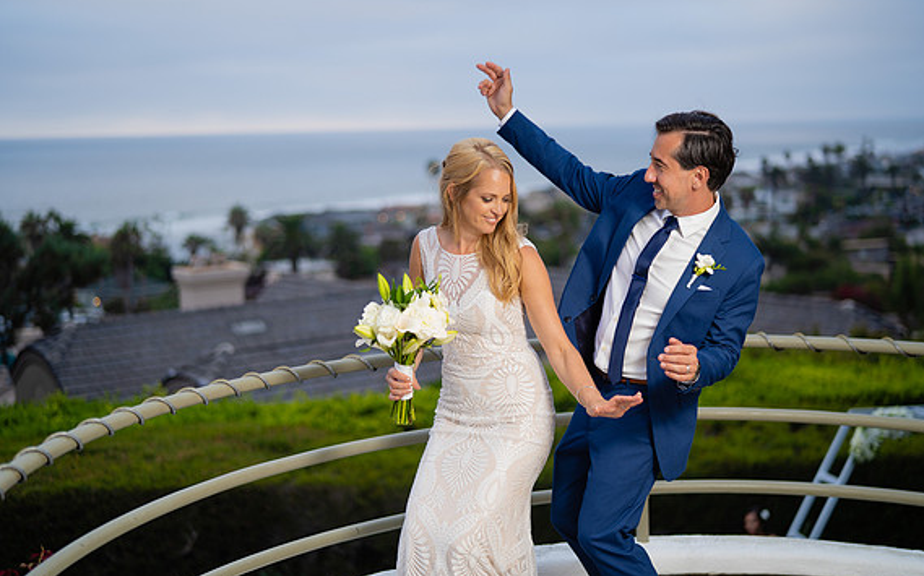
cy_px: 277
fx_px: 1309
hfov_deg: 38.9
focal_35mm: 52
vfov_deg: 24.8
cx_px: 458
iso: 64
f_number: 1.4
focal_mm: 50
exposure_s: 1/200
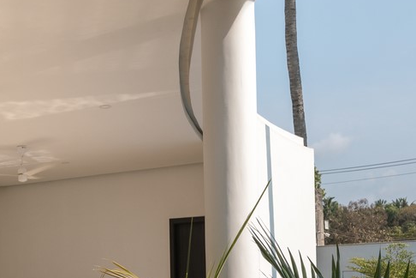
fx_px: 578
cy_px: 238
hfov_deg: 37.0
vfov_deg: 26.3
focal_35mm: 50
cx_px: 39
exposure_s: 1/100
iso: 125
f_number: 7.1
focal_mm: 18
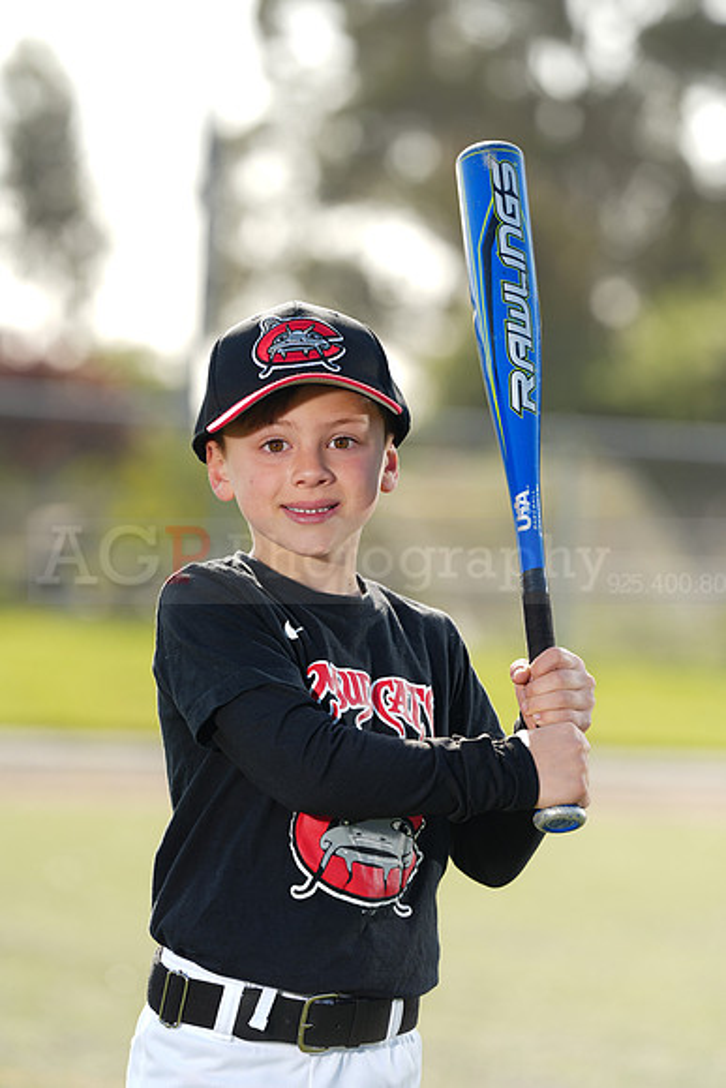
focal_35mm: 178
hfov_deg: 7.7
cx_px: 363
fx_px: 5381
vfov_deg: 11.5
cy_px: 544
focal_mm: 178
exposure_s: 1/250
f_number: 4.5
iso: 64
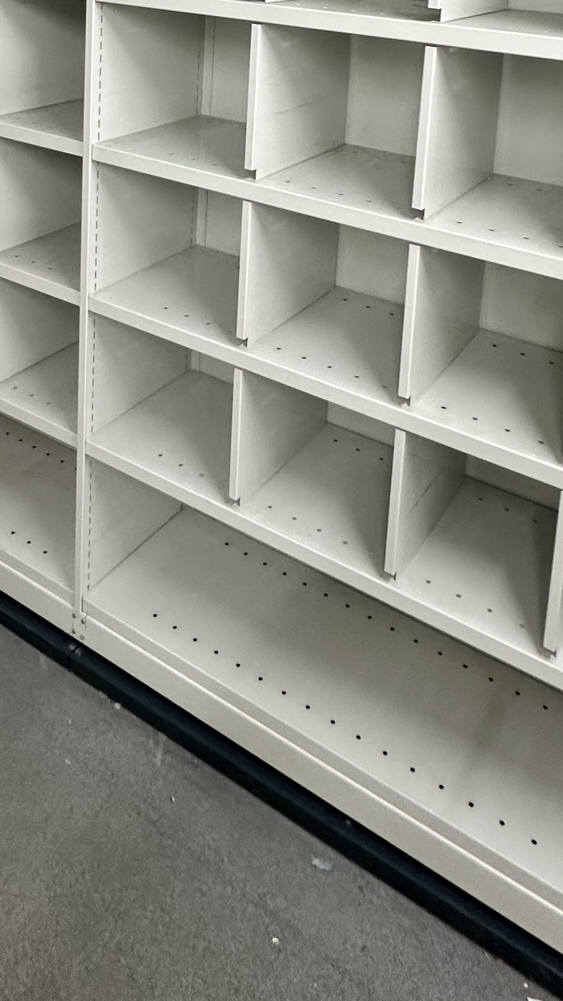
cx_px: 256
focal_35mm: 34
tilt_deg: -6.7
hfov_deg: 34.6
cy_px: 44
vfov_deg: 49.5
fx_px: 903
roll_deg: -1.0
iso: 200
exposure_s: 1/50
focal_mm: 2.22
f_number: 2.2
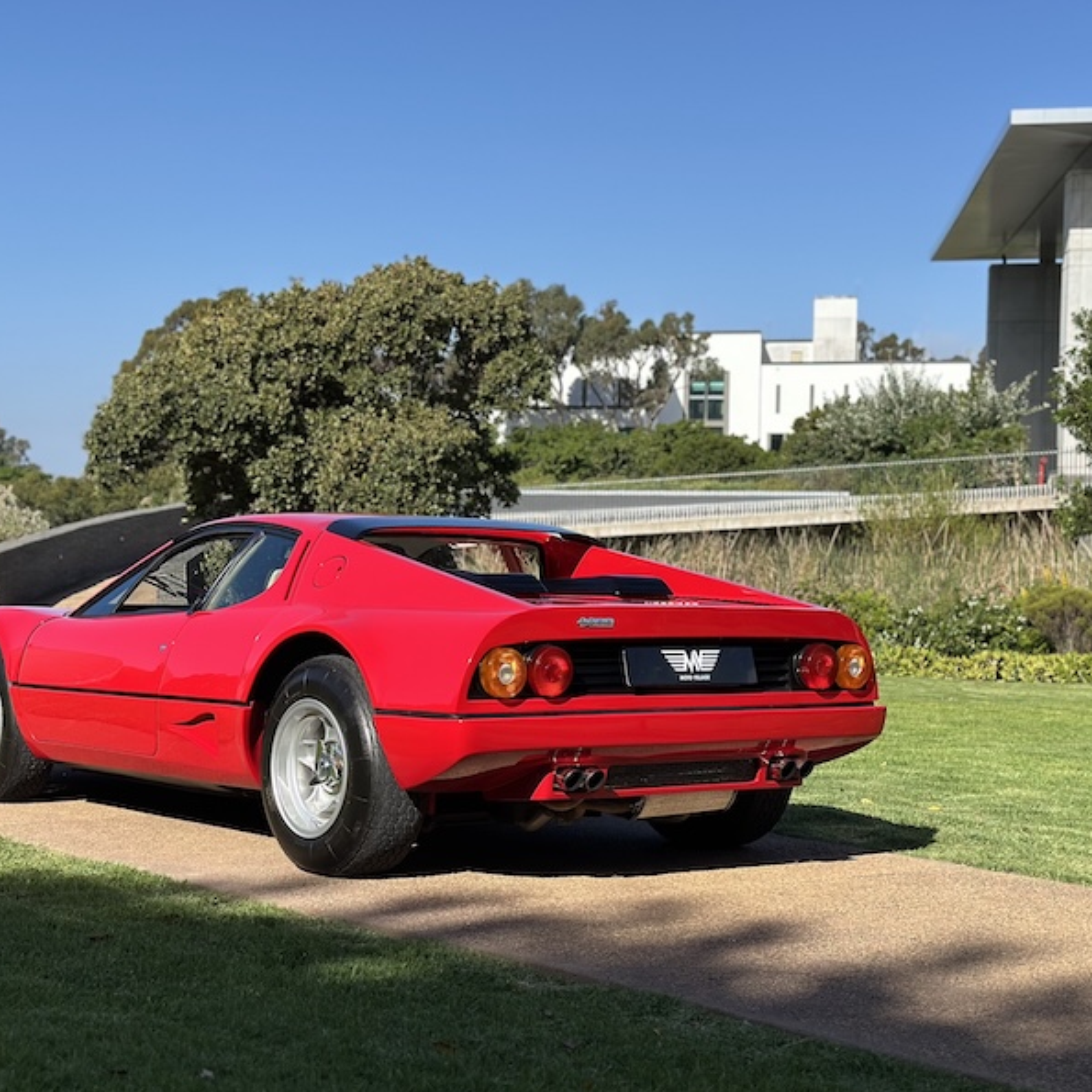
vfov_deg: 30.0
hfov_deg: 29.9
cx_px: 387
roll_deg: -0.1
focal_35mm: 57
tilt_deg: -1.4
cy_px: 549
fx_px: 2034
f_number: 1.78
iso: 100
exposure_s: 1/4785
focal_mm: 6.86
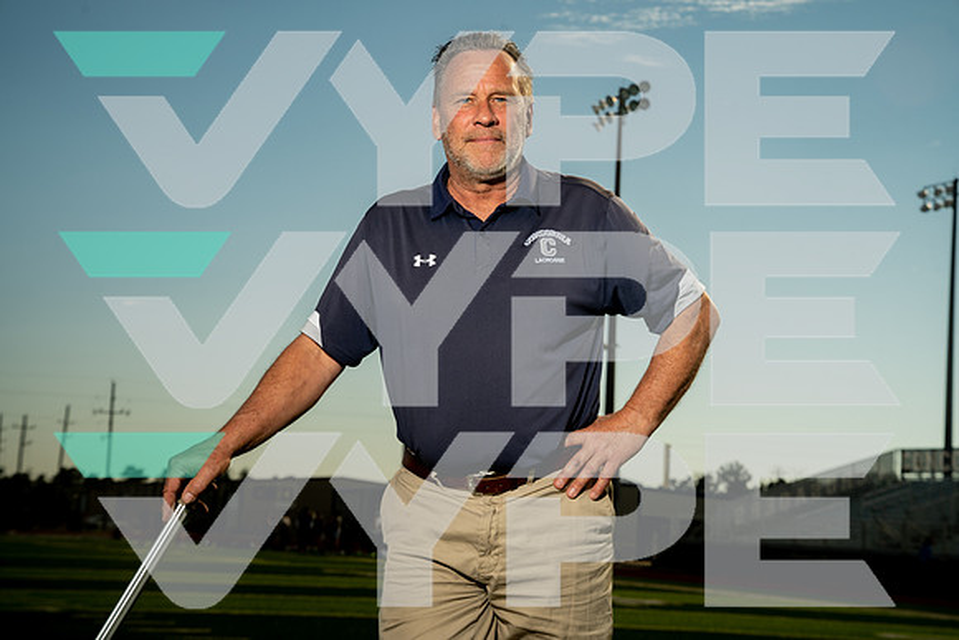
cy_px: 320
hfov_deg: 31.0
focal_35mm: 65
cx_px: 480
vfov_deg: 20.9
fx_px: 1732
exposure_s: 1/250
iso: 250
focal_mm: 65
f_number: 8
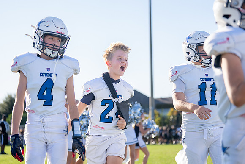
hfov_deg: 26.3
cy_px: 76
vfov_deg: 17.8
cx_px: 111
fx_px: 523
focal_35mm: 77
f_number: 2.8
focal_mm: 70
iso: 320
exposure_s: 1/2500
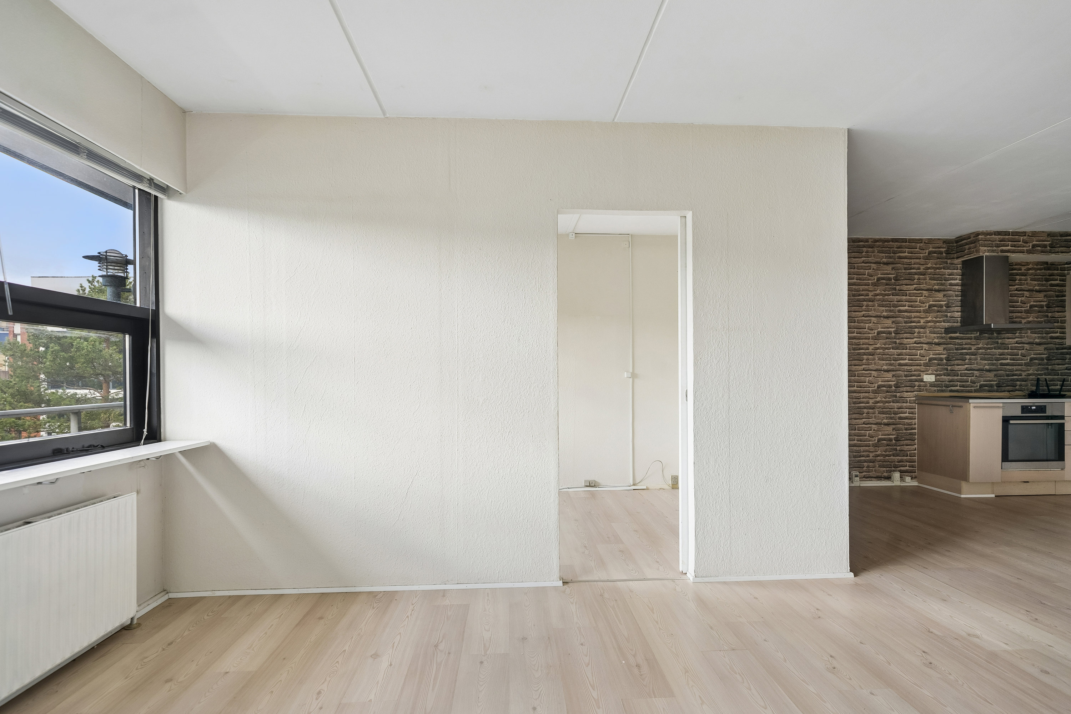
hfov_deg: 96.7
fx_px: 476
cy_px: 357
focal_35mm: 16
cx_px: 536
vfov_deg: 73.7
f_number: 5.6
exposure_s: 1/50
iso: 200
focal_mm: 16
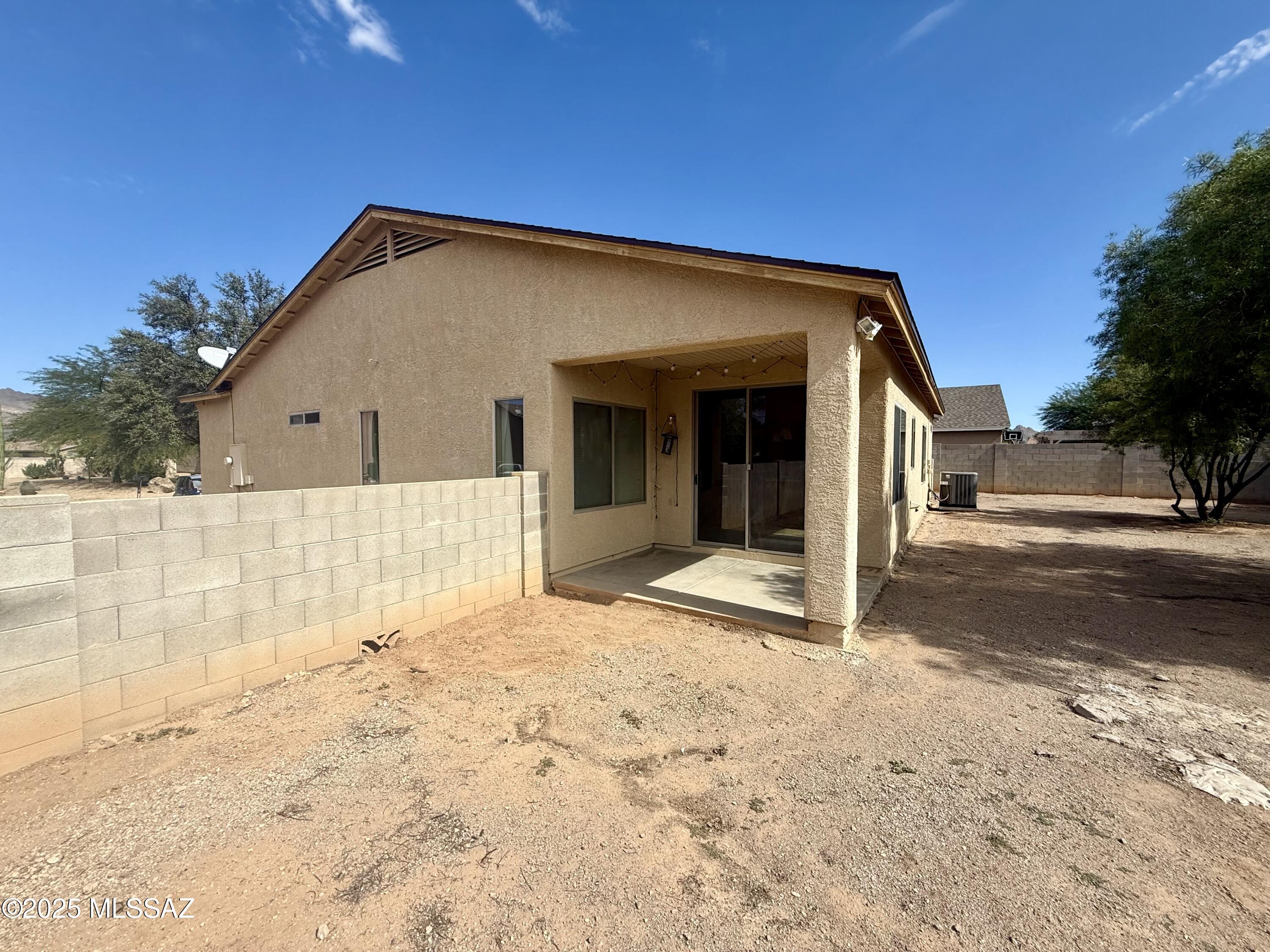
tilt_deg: -2.2
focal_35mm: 14
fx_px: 514
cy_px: 476
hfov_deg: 102.1
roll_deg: -0.2
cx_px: 635
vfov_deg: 85.7
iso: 50
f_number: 2.2
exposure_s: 1/1961
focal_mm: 2.22
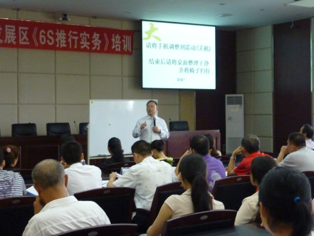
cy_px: 118
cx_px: 157
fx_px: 535
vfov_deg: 24.8
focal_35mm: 59
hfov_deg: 32.7
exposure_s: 1/30
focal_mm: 9.7
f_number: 3.9
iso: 800
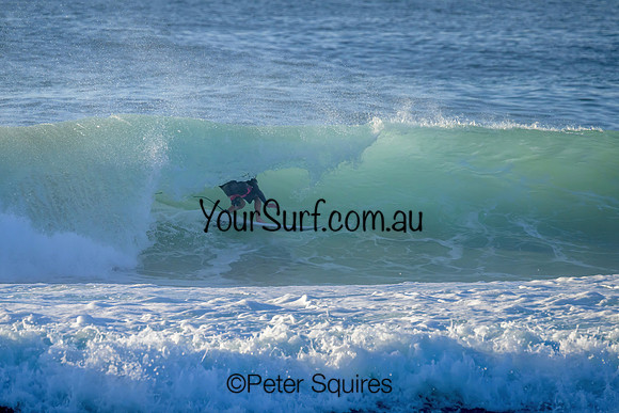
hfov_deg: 3.2
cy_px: 199
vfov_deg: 2.1
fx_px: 11212
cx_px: 265
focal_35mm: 652
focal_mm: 560
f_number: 11
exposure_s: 1/1600
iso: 800
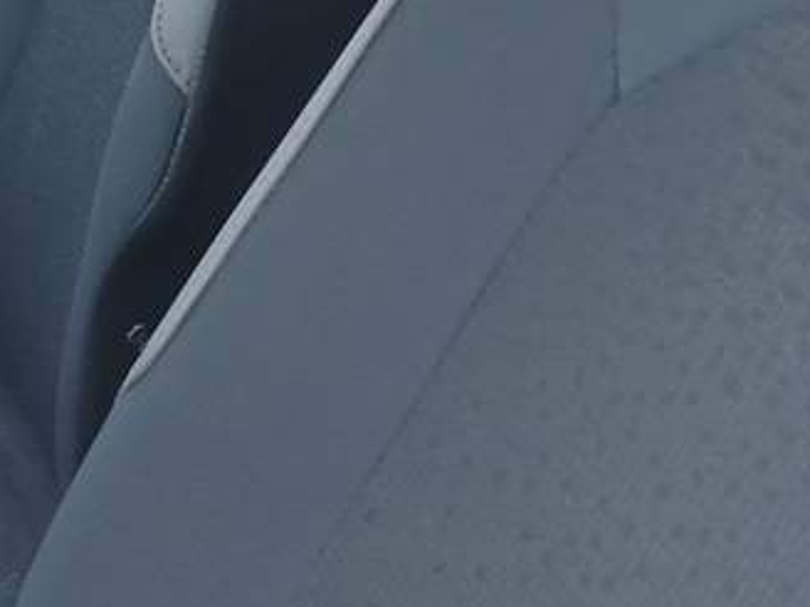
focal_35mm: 114
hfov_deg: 15.7
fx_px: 2668
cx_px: -442
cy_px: -20
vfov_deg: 12.8
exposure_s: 1/60
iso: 73
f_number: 1.8
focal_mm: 3.98
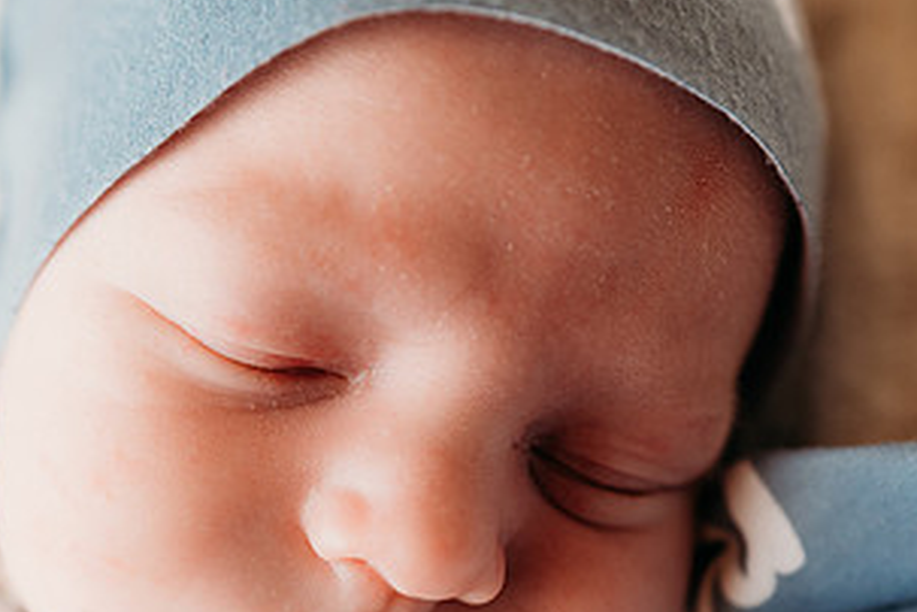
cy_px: 489
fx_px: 1172
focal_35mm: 46
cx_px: 330
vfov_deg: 28.6
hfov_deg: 42.3
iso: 200
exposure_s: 1/200
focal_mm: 24
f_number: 2.8
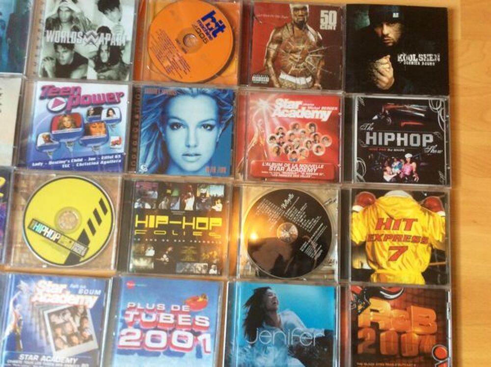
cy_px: 184
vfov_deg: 44.1
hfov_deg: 56.9
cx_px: 246
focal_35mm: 32
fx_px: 453
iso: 64
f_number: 2.4
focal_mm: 3.3
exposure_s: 1/25
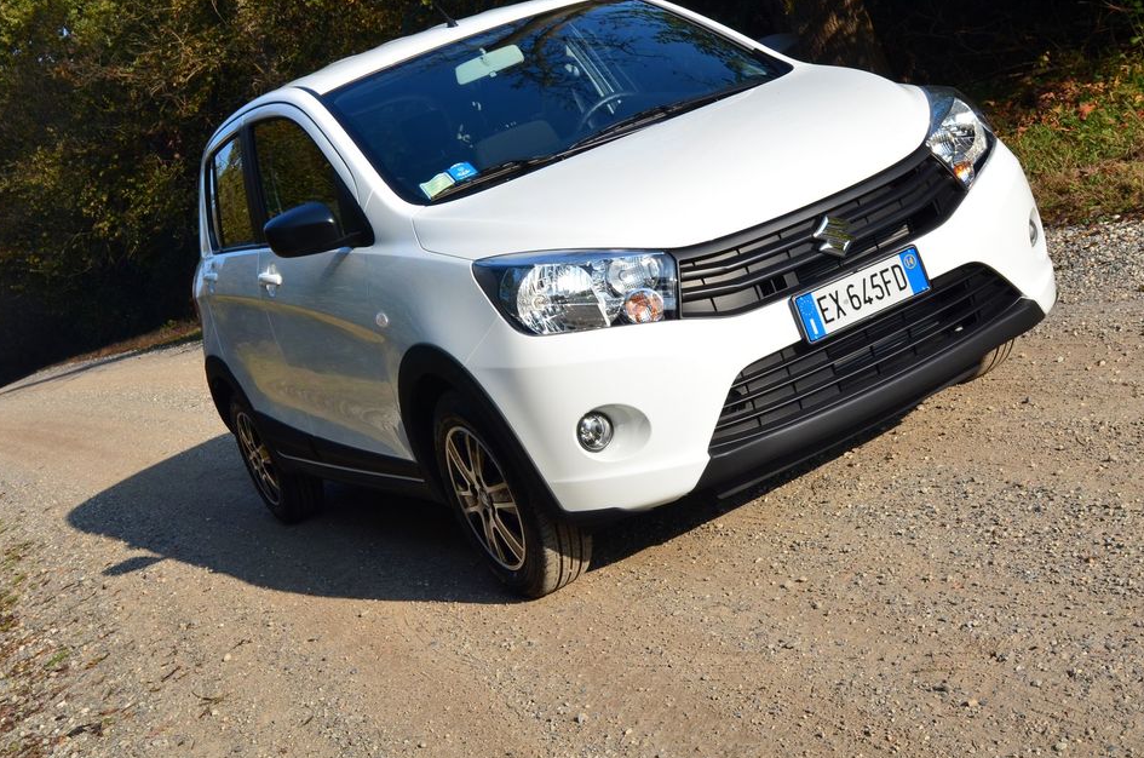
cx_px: 537
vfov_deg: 28.1
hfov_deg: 41.5
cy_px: 283
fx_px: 1511
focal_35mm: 48
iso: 200
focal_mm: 25
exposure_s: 1/125
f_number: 11
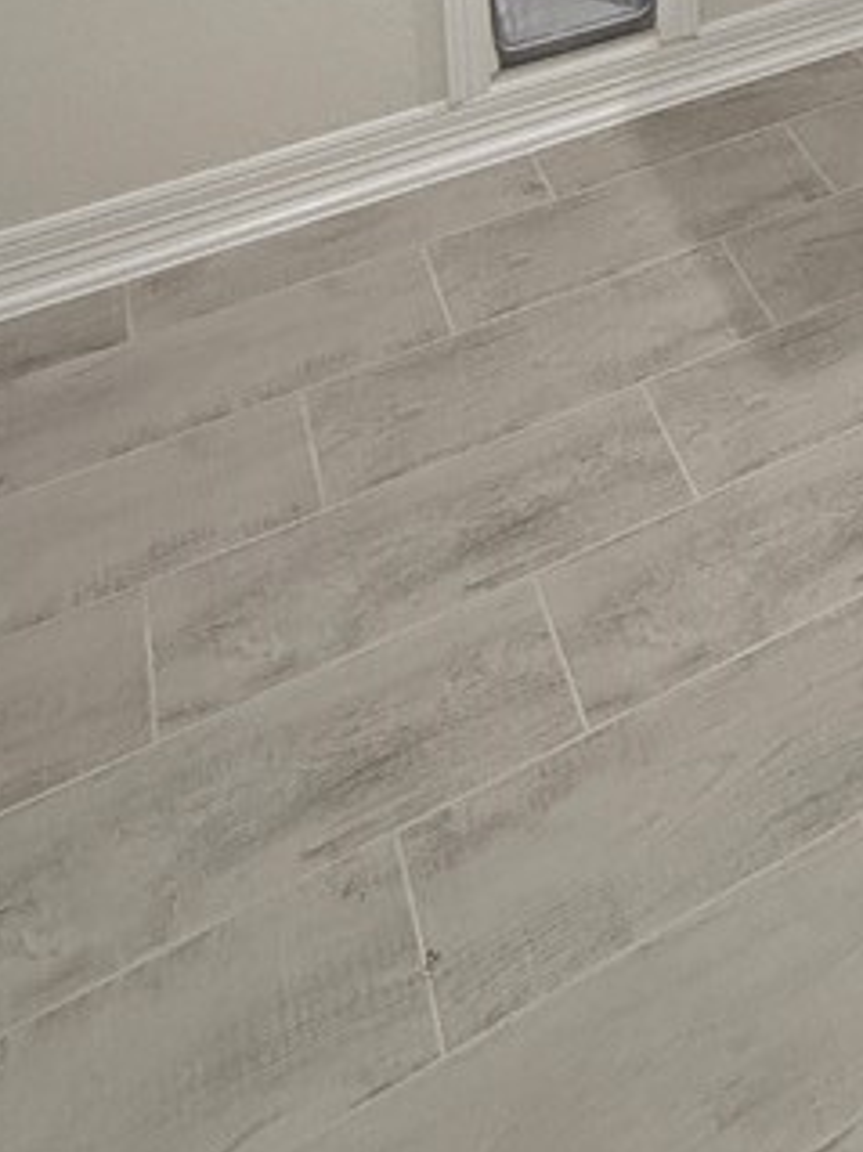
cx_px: 841
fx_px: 1497
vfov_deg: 28.1
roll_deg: -0.2
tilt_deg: -9.4
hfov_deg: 30.2
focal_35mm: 45
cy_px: -571
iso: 250
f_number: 2.2
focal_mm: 2.22
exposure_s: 1/120
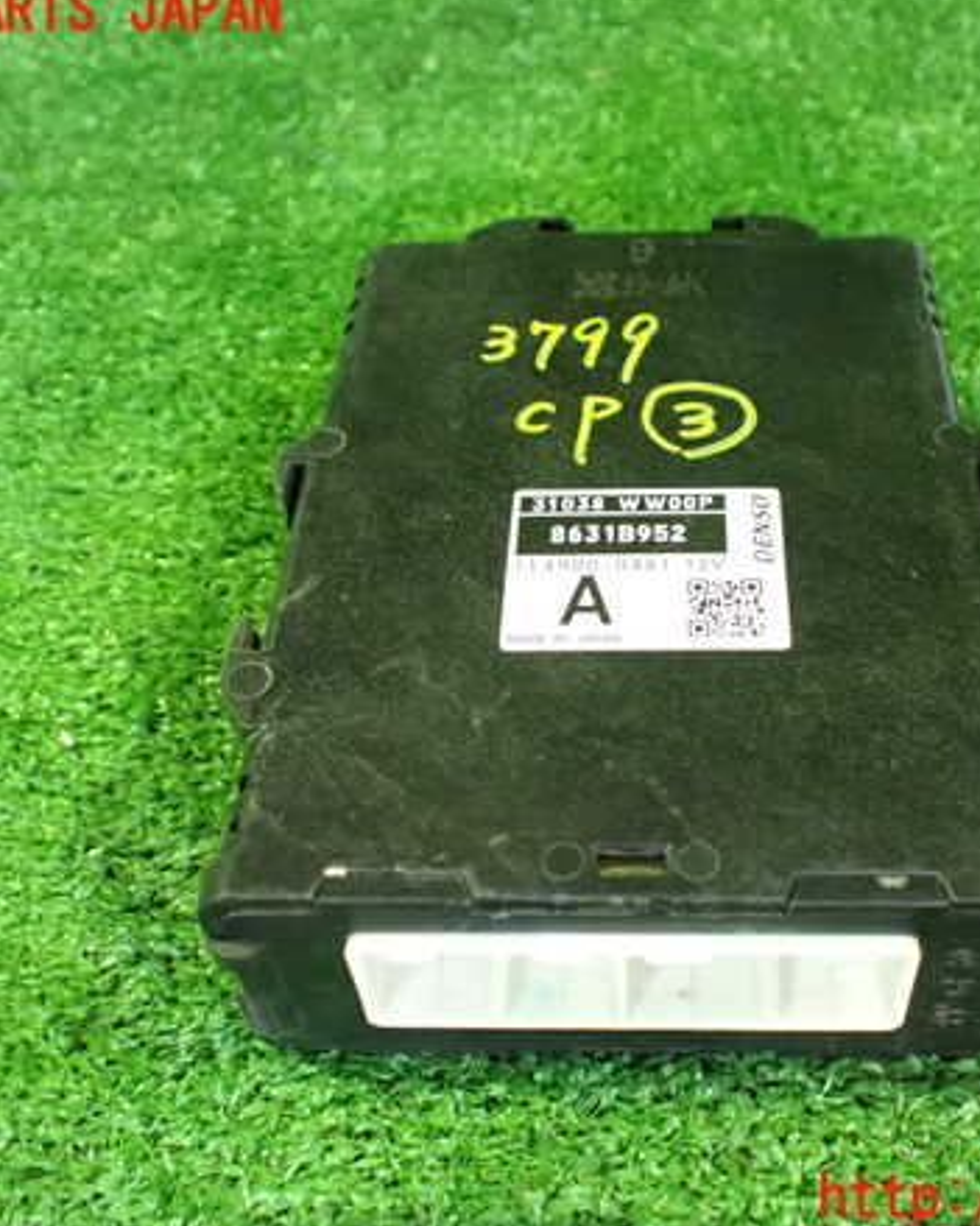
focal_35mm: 40
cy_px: 606
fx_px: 1451
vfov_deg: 45.8
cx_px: 611
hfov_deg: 37.1
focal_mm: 5.4
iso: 1600
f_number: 2.3
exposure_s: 1/30
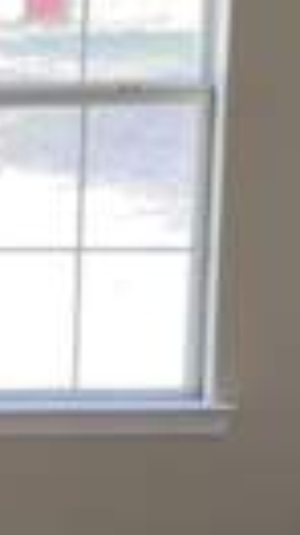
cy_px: 424
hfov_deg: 7.1
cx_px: -503
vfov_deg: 13.6
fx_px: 2240
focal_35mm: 158
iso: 160
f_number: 1.78
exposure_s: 1/60
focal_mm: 6.76
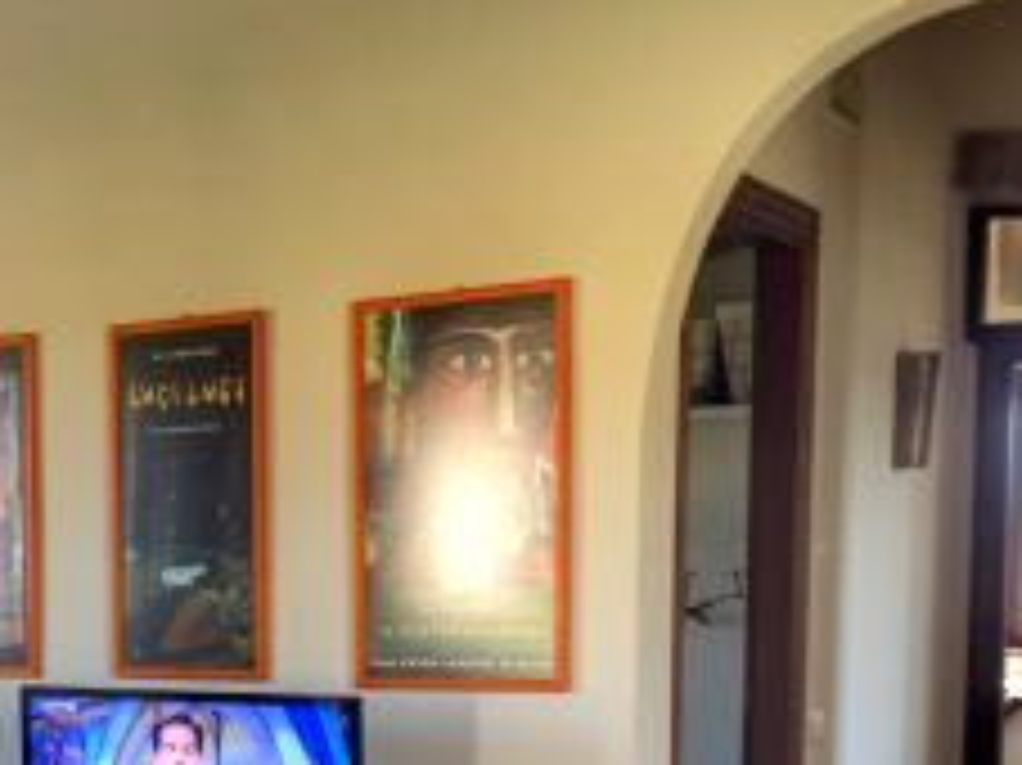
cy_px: 731
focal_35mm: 64
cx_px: 5
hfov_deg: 28.5
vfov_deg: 22.2
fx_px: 1889
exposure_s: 1/33
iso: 80
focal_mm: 4.15
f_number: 2.2
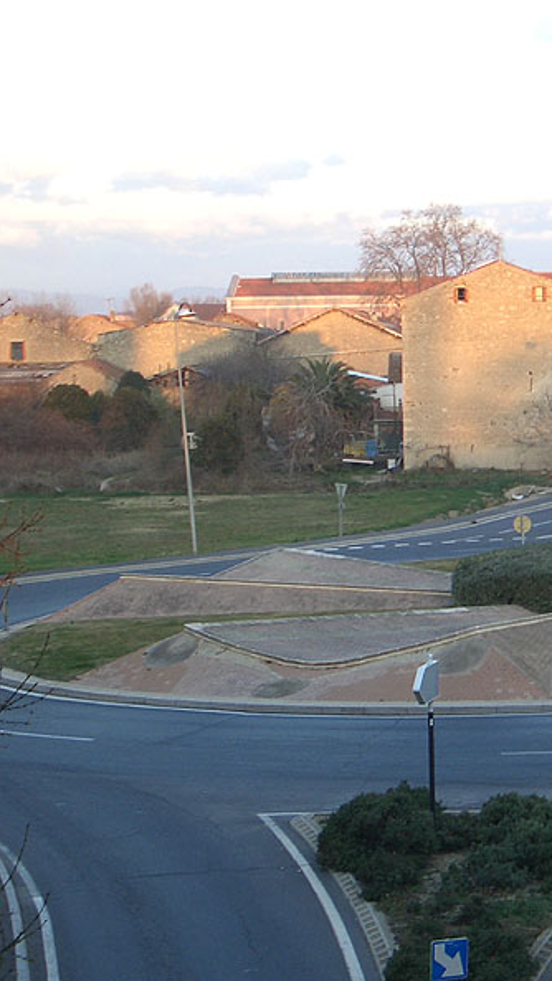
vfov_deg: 23.4
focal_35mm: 91
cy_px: 490
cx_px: 645
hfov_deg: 13.0
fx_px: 2369
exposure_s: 1/60
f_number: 3.5
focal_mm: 10.2
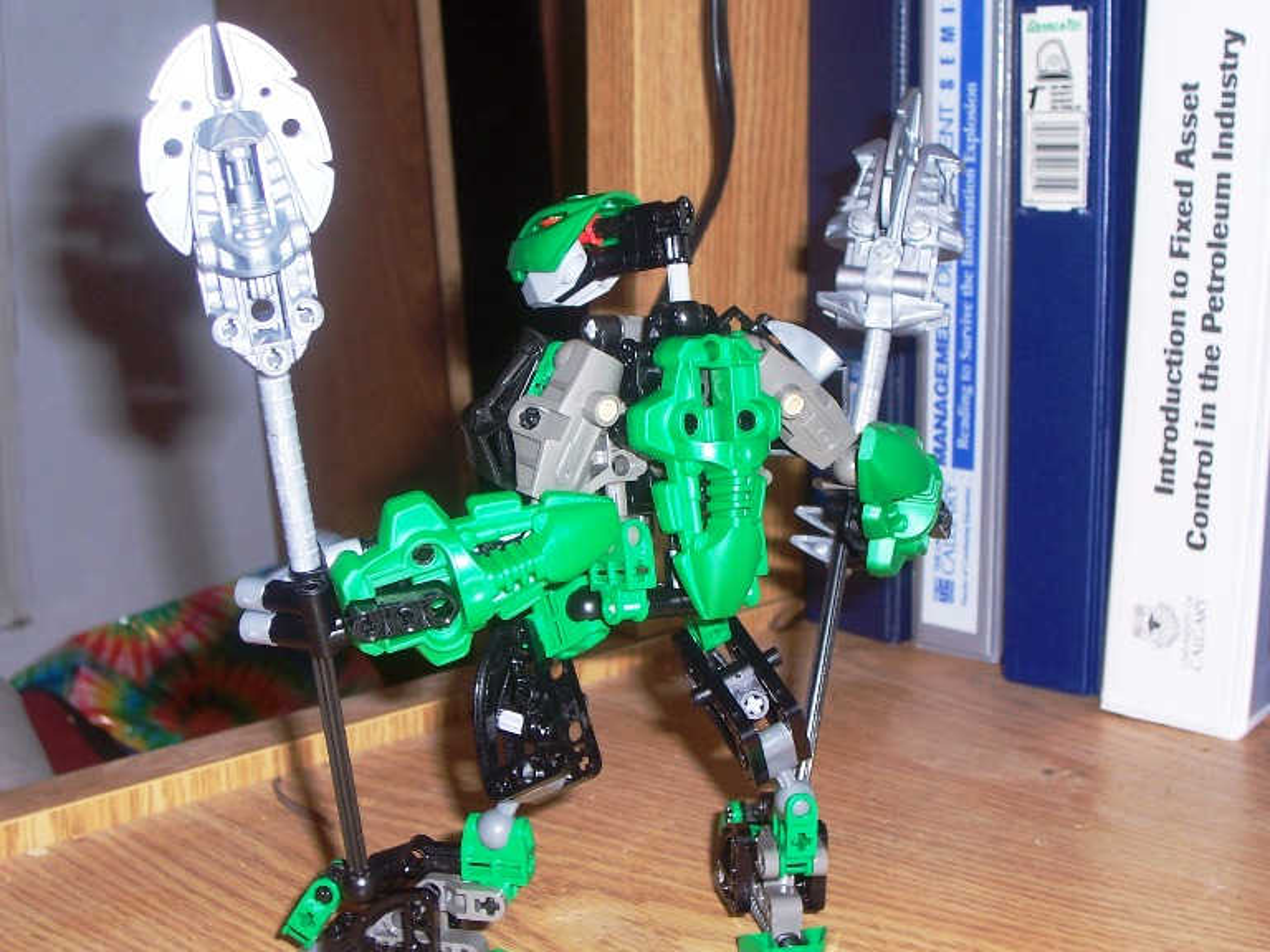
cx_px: 635
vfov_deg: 27.5
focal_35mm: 53
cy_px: 476
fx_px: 1944
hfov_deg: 36.2
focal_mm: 8.6
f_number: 3.4
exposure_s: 1/60
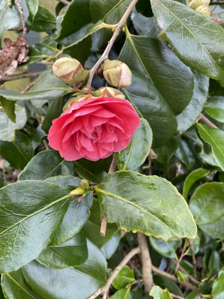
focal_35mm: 26
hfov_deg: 53.1
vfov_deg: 67.3
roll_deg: +4.7
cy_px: 150
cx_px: 112
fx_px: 224
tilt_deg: -42.0
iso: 32
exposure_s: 1/171
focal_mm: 4.25
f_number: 1.8
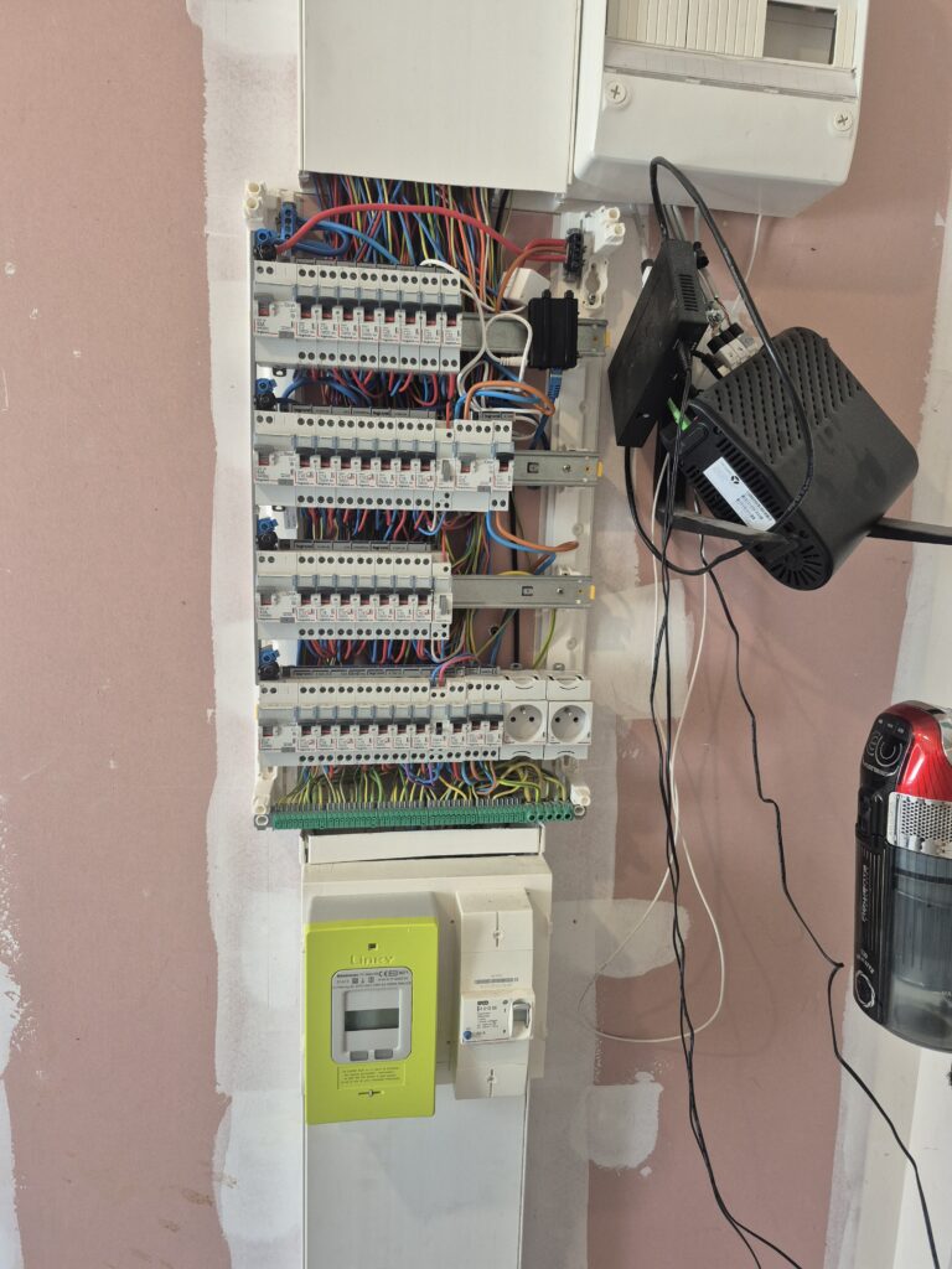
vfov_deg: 73.9
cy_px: 634
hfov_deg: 58.9
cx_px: 476
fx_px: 843
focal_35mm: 23
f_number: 1.8
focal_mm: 5.4
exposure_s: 1/120
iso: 250
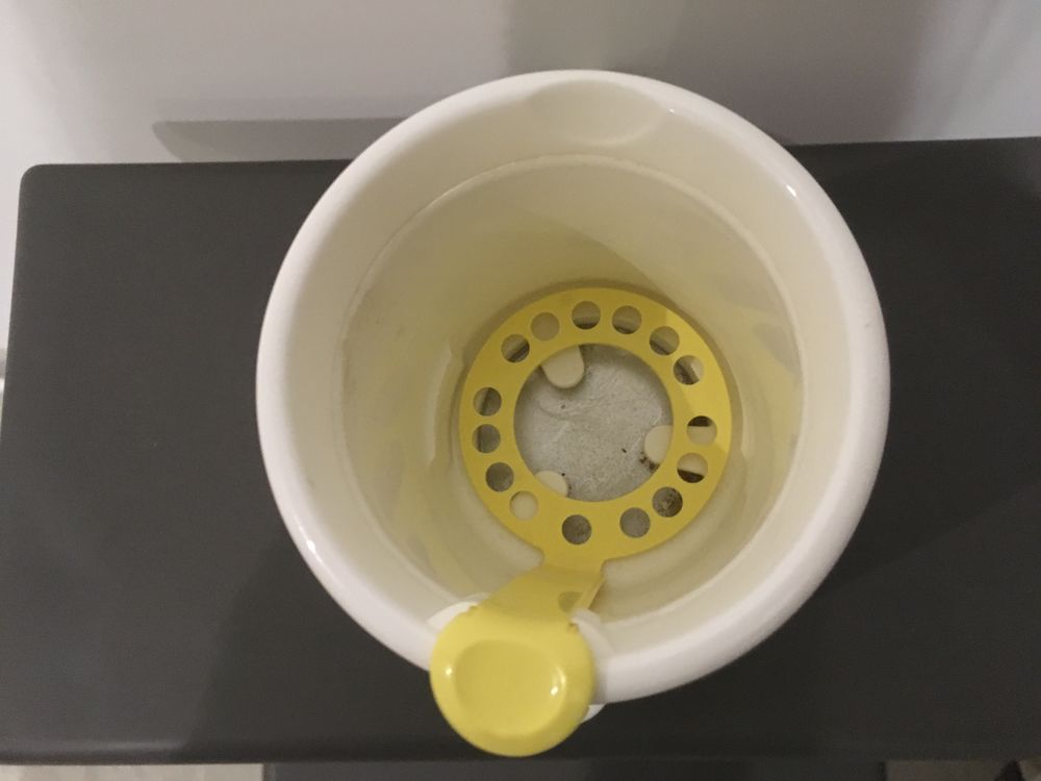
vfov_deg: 48.2
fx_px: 872
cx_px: 520
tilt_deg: -80.6
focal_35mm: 29
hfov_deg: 61.7
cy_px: 390
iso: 500
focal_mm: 4.15
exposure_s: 1/17
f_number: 2.2
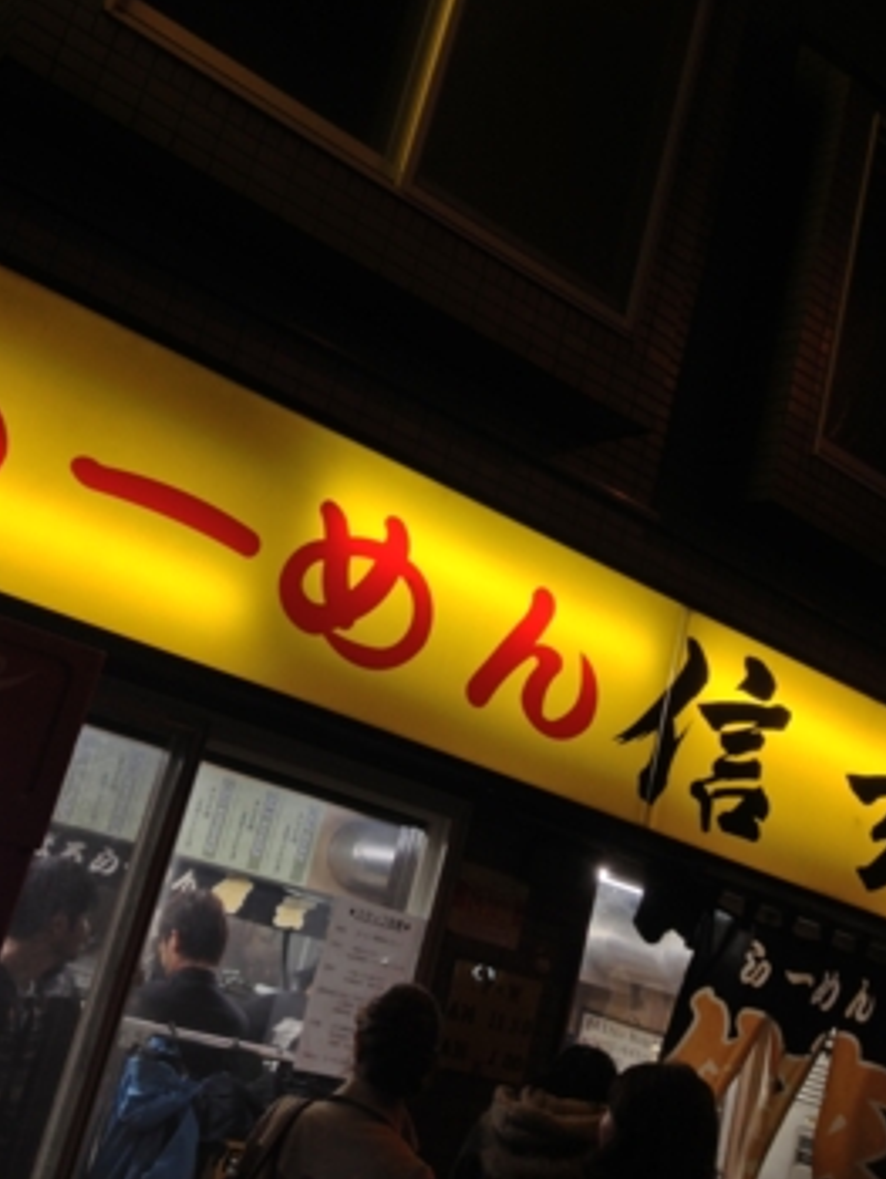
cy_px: 502
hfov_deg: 32.2
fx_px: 1534
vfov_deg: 41.9
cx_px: 431
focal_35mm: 45
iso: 50
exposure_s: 1/24
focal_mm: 4.28
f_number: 2.4
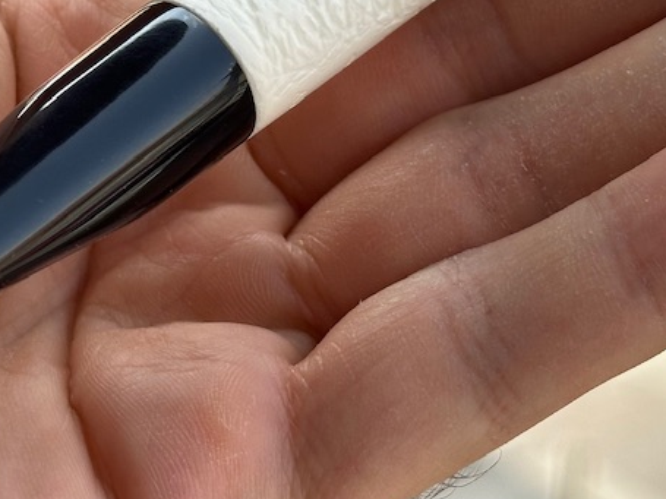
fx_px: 2597
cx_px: 124
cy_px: -26
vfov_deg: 10.9
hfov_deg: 14.5
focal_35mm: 135
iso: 64
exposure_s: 1/568
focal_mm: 6.86
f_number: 1.78
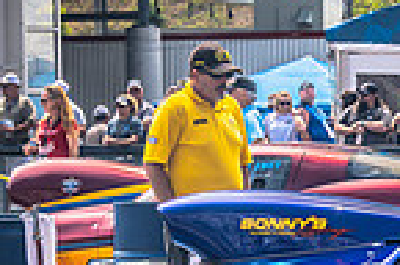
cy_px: 286
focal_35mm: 276
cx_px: 592
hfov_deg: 7.4
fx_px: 3060
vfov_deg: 4.9
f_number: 5.6
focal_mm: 42
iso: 100
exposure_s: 1/400
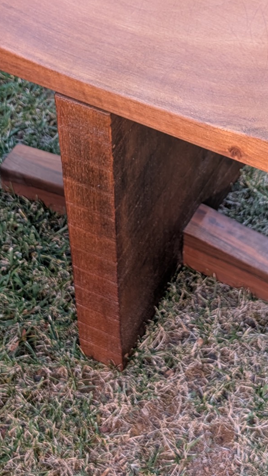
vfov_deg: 26.0
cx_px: 169
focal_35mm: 81
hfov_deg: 14.9
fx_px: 1024
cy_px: 135
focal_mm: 6.9
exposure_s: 1/23.8
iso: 60
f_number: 1.68
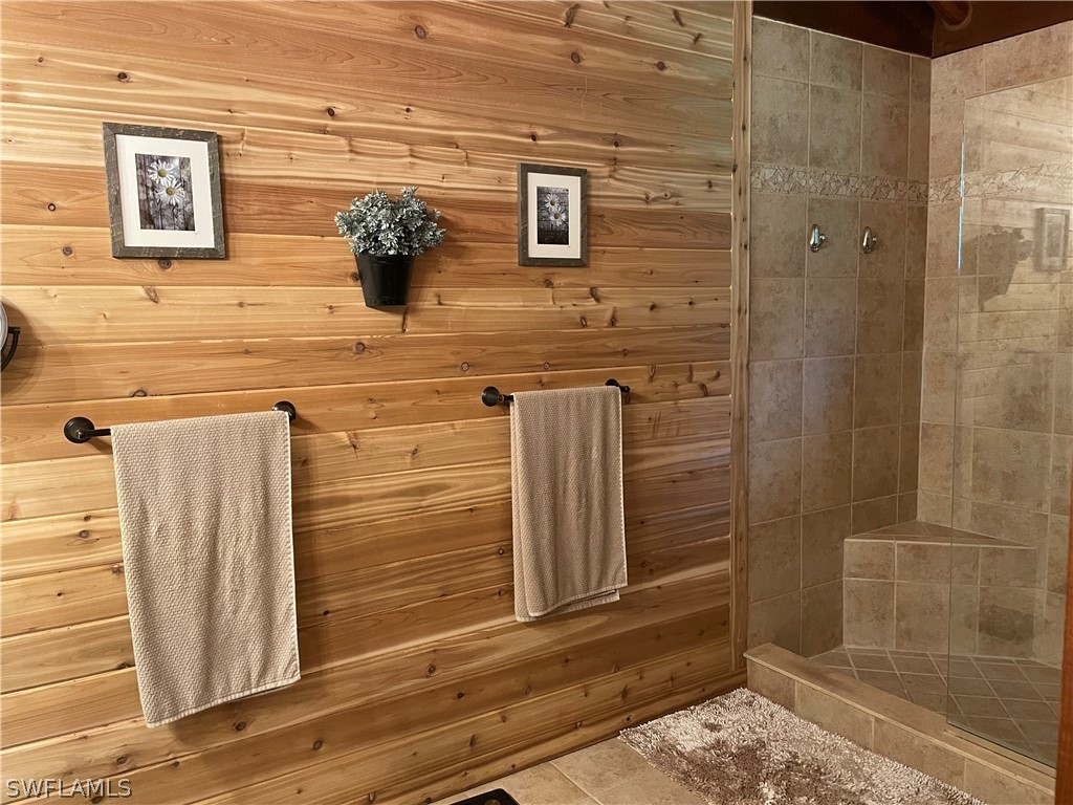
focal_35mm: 26
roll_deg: +1.1
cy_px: 402
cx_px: 536
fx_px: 806
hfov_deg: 67.3
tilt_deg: -5.6
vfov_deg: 53.1
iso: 500
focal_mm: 4.2
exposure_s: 1/40
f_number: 1.6
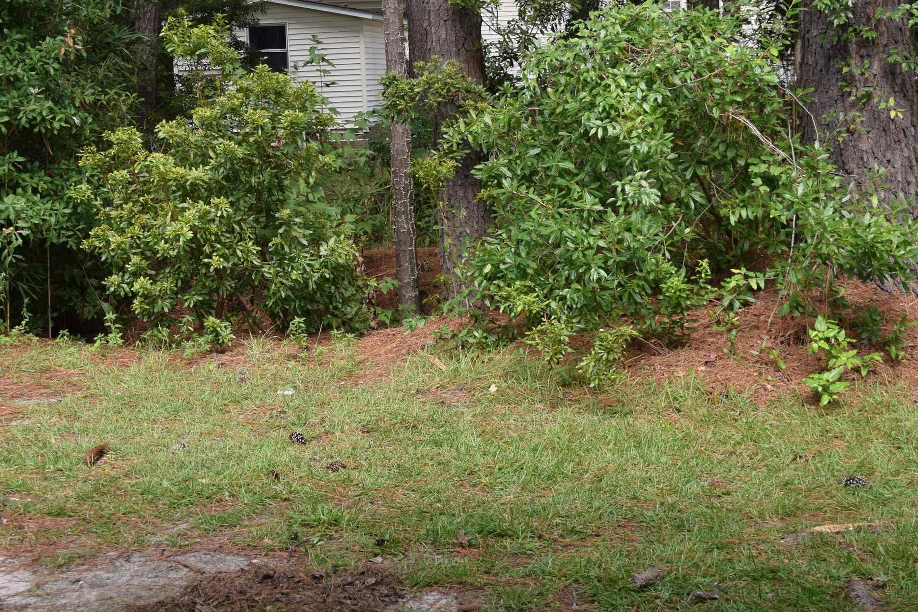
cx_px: 435
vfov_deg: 21.4
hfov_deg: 31.9
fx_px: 1606
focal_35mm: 63
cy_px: 152
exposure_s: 1/160
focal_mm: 26
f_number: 5.6
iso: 200
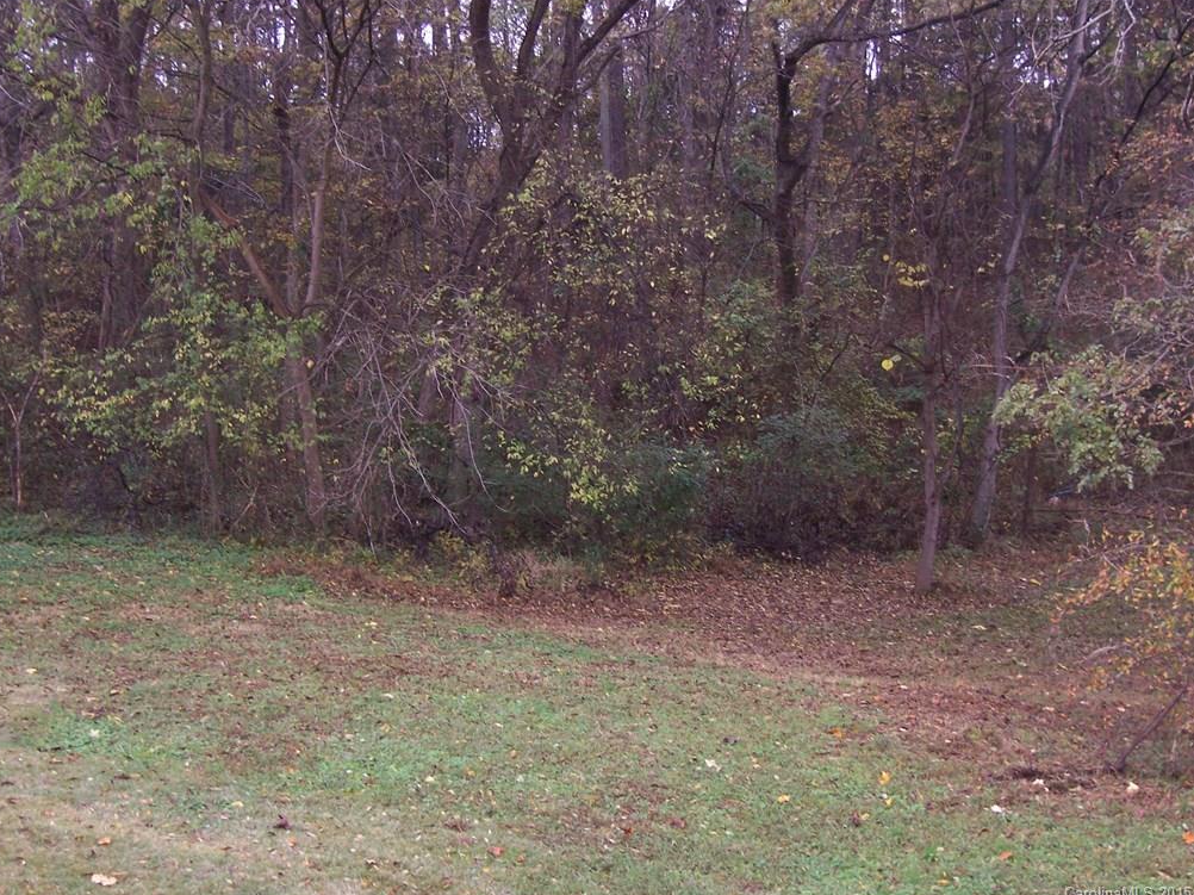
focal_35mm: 46
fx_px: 1586
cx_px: 591
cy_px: 447
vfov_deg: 31.5
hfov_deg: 41.2
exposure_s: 1/60
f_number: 3.2
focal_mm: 7.7
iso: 160
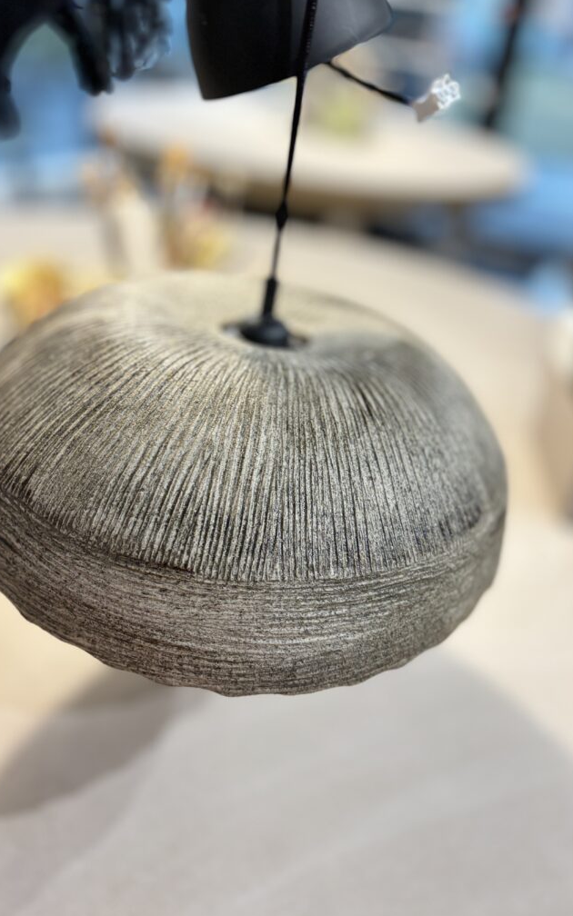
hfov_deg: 44.5
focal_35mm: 28
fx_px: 700
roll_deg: -11.9
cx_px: 266
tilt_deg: -31.0
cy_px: 454
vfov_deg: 66.5
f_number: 1.6
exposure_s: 1/50
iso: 250
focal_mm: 5.96
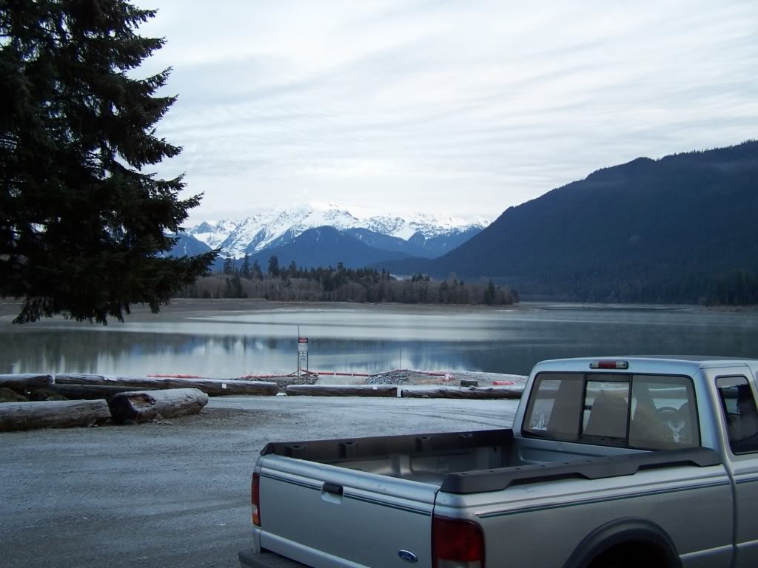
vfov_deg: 37.7
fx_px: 832
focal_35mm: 38
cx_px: 379
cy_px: 284
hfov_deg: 49.0
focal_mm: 6.3
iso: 80
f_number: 2.8
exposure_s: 1/60
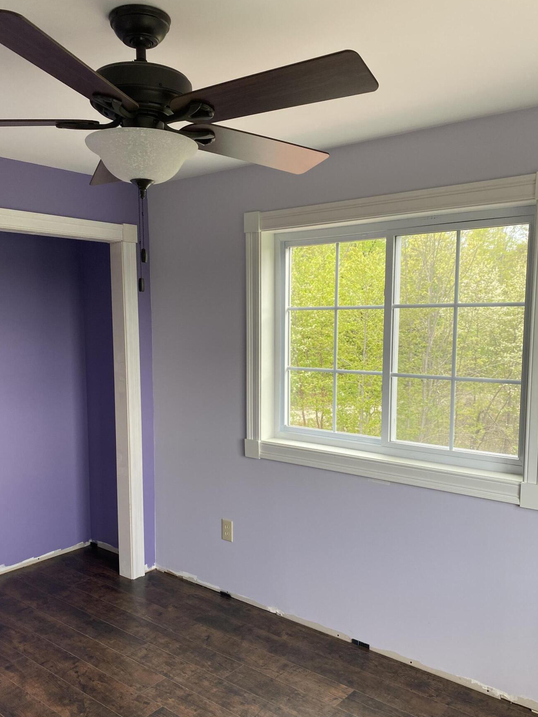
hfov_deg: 46.8
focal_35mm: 30
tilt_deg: -6.7
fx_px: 622
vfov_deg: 59.8
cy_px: 401
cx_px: 247
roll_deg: -0.8
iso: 64
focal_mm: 4.25
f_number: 1.8
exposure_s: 1/122
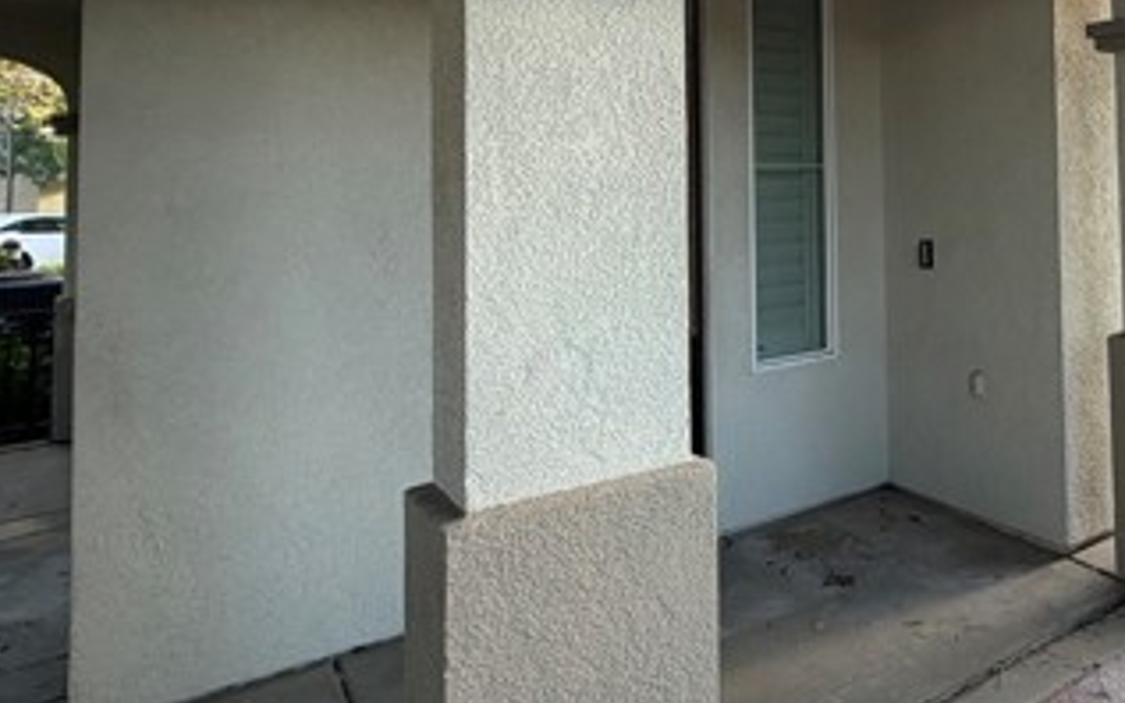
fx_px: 920
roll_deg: +2.4
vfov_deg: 40.1
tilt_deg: +3.8
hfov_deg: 55.3
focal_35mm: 30
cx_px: 994
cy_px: 138
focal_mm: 2.22
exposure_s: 1/121
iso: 64
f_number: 2.2
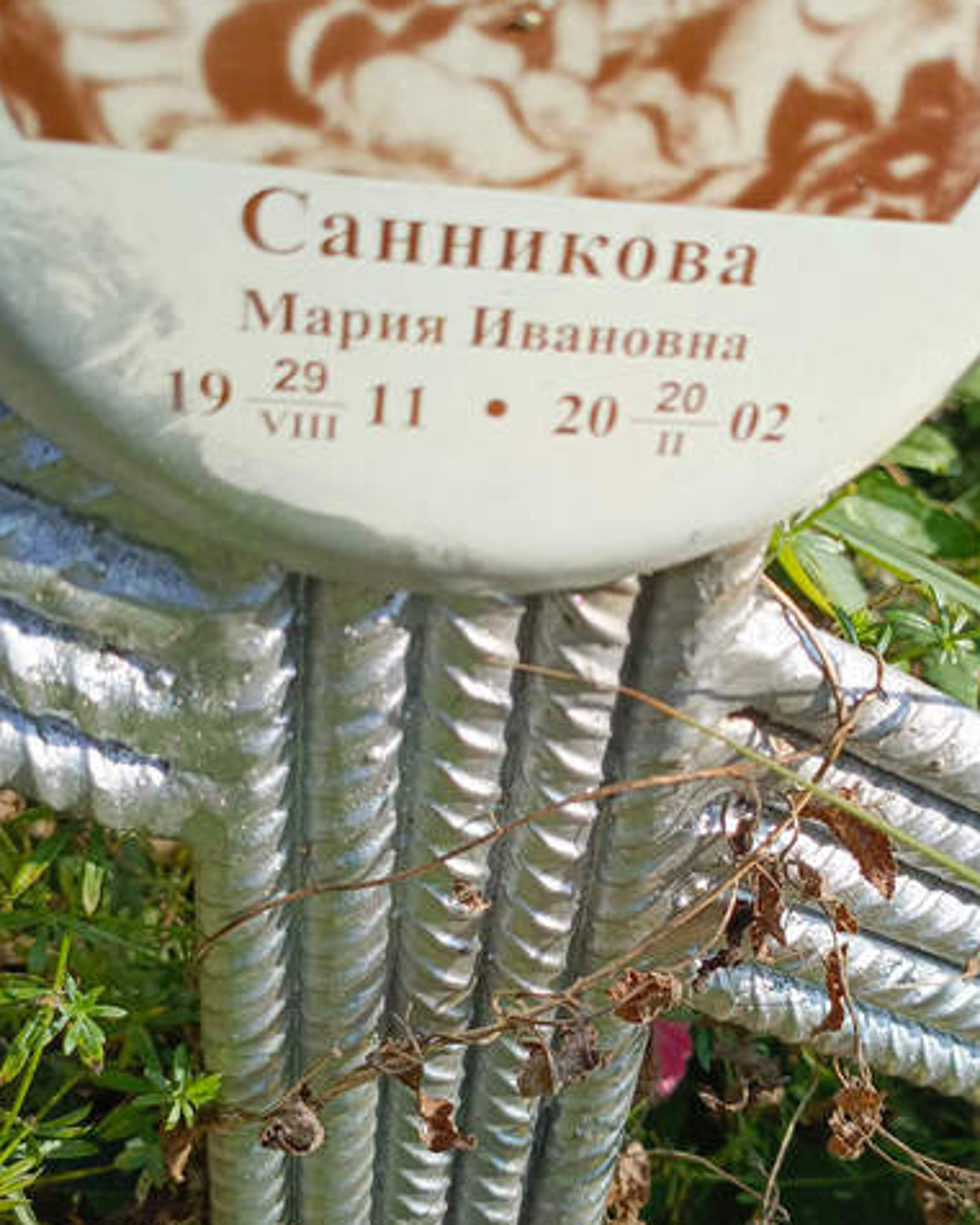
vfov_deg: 44.6
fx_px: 1486
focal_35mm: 41
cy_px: 715
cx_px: 592
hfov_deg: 36.4
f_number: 1.69
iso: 118
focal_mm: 4.76
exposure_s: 1/932
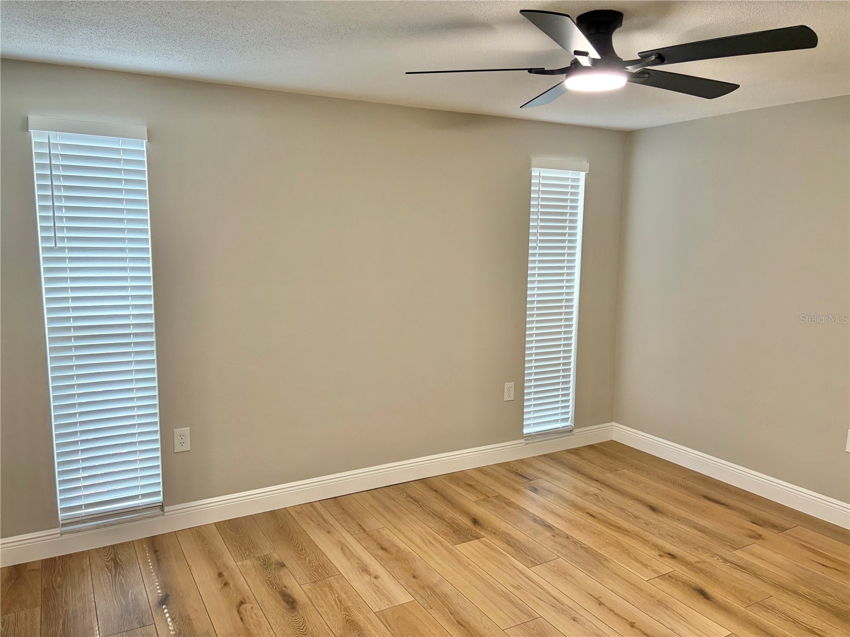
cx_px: 425
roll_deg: +0.0
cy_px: 318
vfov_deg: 53.1
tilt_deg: -6.9
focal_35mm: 26
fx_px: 638
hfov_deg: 67.3
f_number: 1.6
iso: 125
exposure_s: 1/59
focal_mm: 5.96
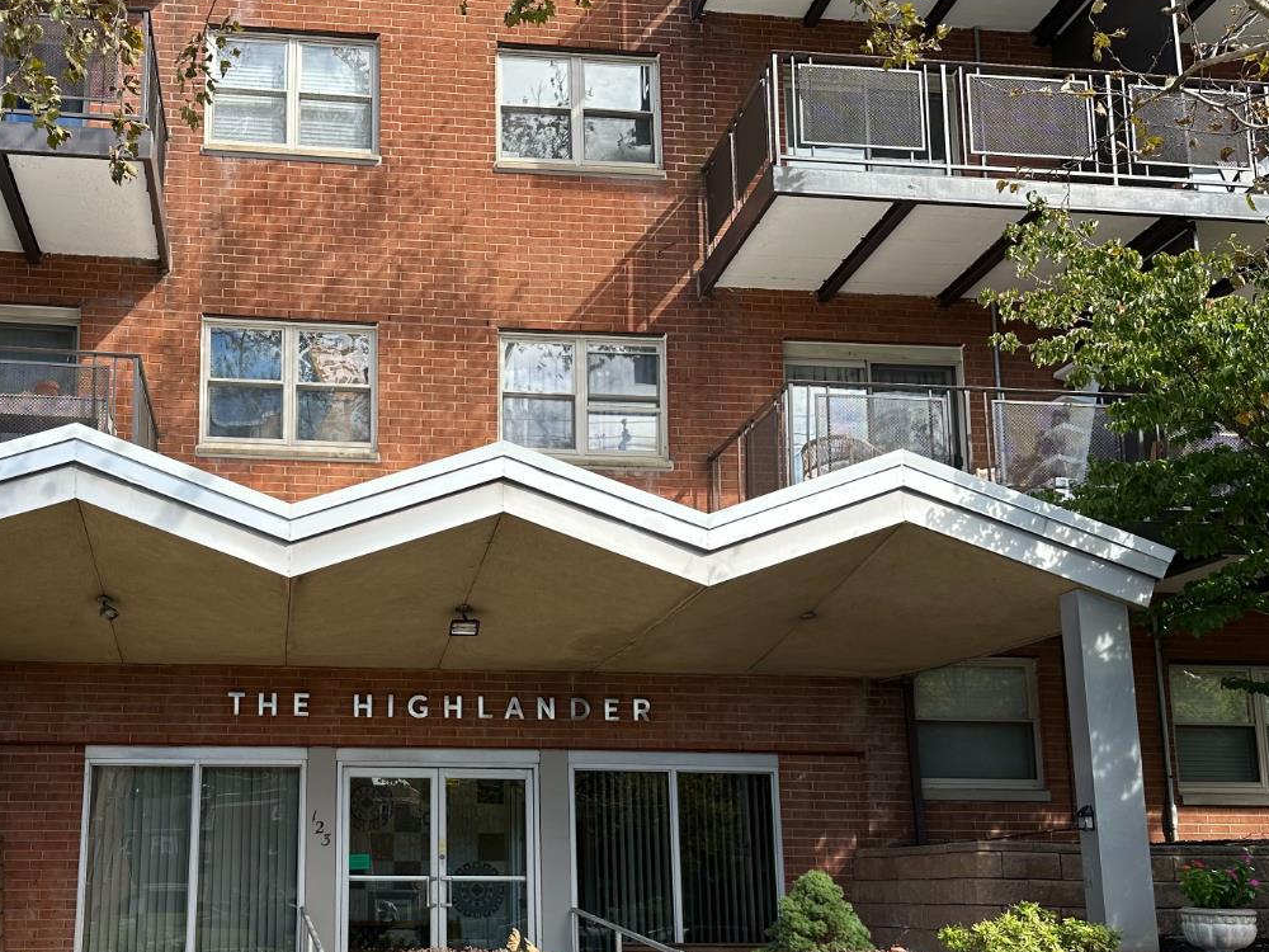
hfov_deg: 50.2
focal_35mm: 36
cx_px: 400
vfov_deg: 39.0
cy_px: 659
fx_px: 1320
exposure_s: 1/1131
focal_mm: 6.86
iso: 80
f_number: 1.78
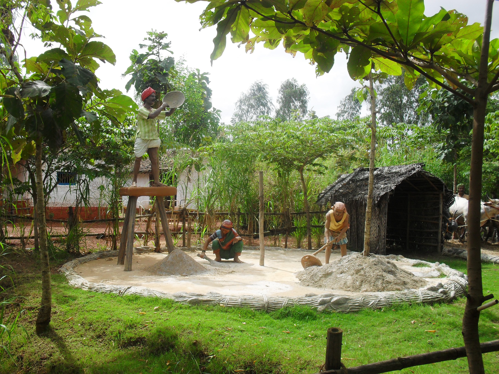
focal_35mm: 35
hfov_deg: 52.6
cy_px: 187
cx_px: 250
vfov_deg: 40.7
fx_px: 505
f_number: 8.4
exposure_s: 1/180
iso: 100
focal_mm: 6.3
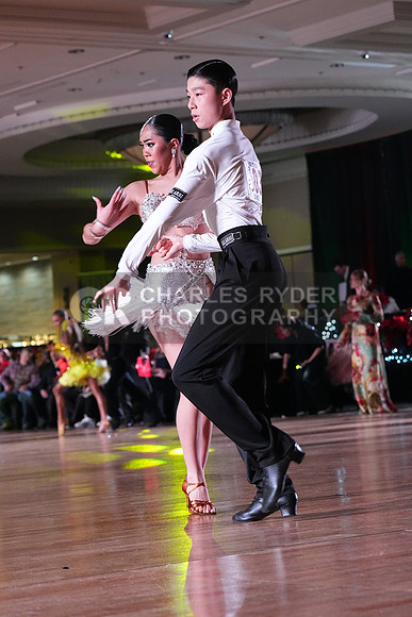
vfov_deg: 20.0
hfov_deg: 13.4
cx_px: 206
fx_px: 1750
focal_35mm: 102
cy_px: 308
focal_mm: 102
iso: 10000
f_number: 5.6
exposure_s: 1/400
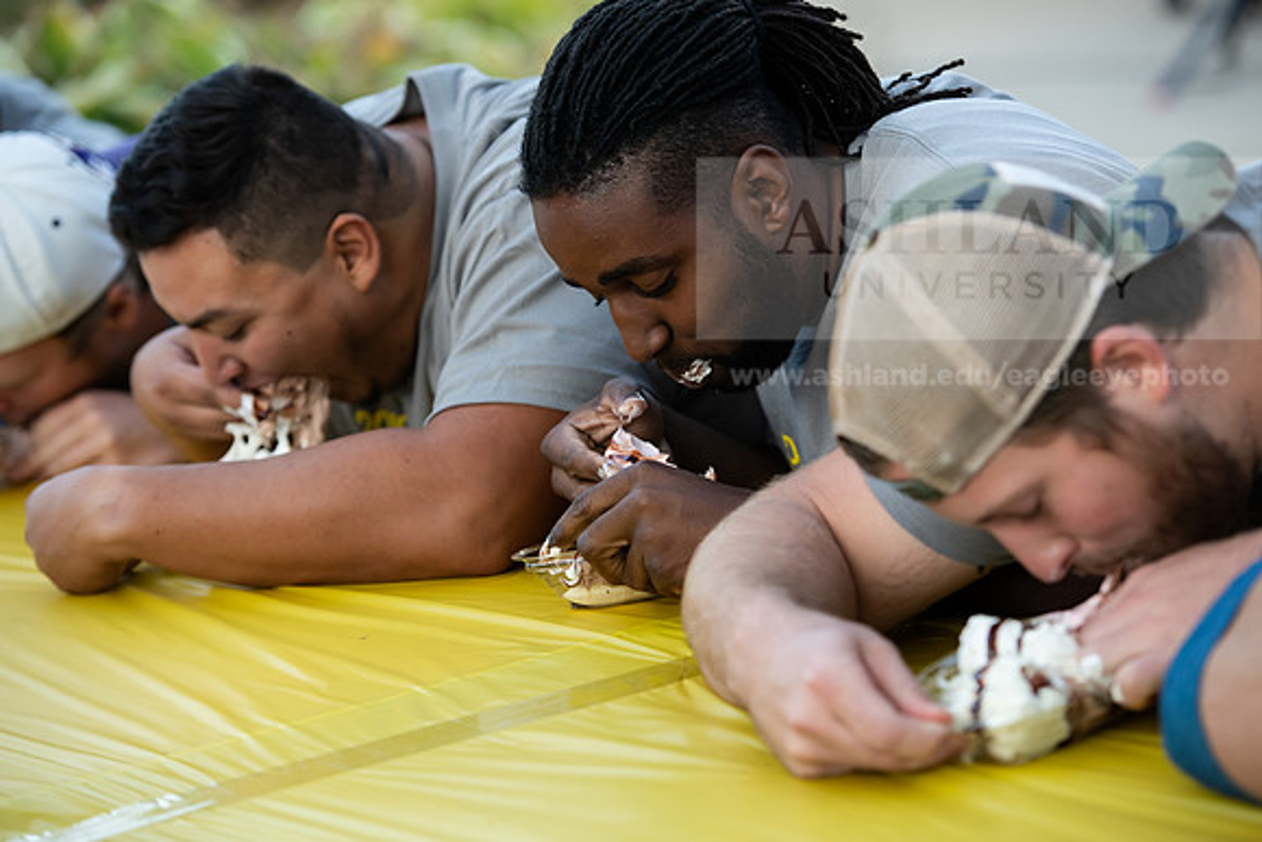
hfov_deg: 16.8
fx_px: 4278
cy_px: 421
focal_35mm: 122
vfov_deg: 11.2
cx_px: 631
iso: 800
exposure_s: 1/400
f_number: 4
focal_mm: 122
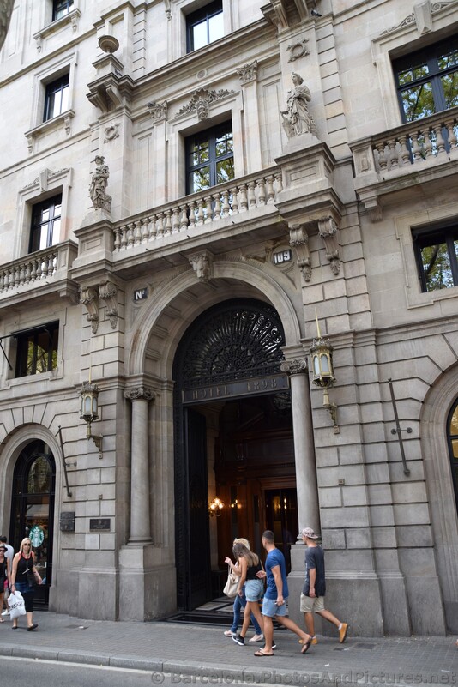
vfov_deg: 67.4
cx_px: 229
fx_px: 515
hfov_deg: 47.9
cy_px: 344
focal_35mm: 27
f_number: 5.6
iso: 400
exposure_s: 1/125
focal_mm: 18
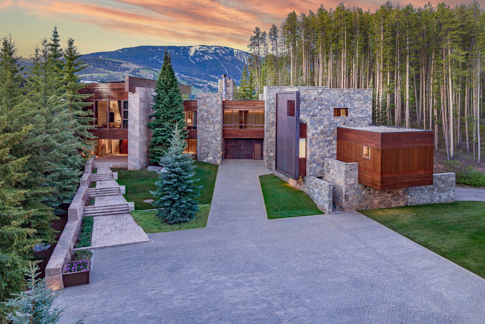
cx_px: 242
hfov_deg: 73.7
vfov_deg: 53.1
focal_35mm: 24
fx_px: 323
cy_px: 162
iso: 800
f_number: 2.8
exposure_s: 1/25
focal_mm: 16
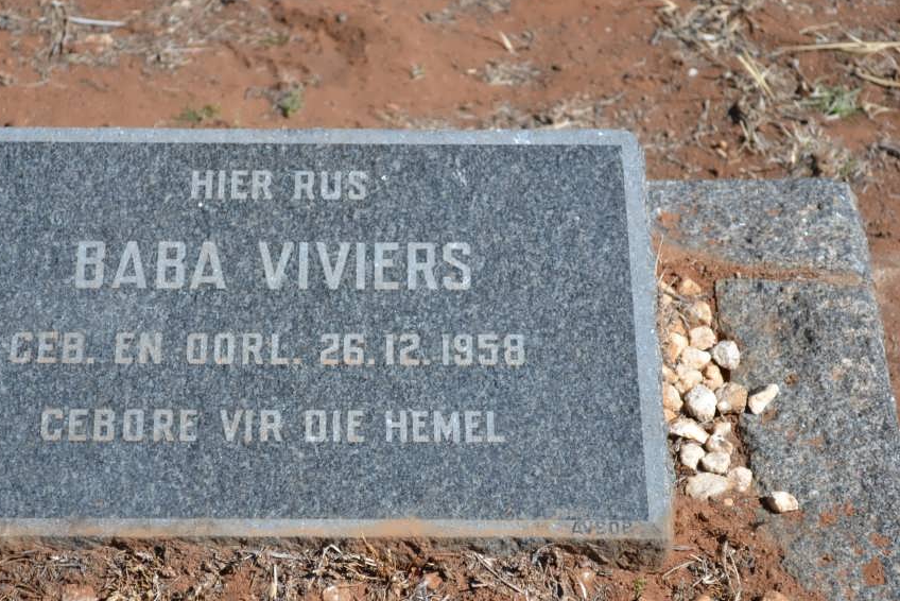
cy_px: 329
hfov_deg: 17.5
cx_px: 332
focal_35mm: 117
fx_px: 2919
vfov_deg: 11.8
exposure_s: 1/125
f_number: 5.6
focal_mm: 55
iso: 125
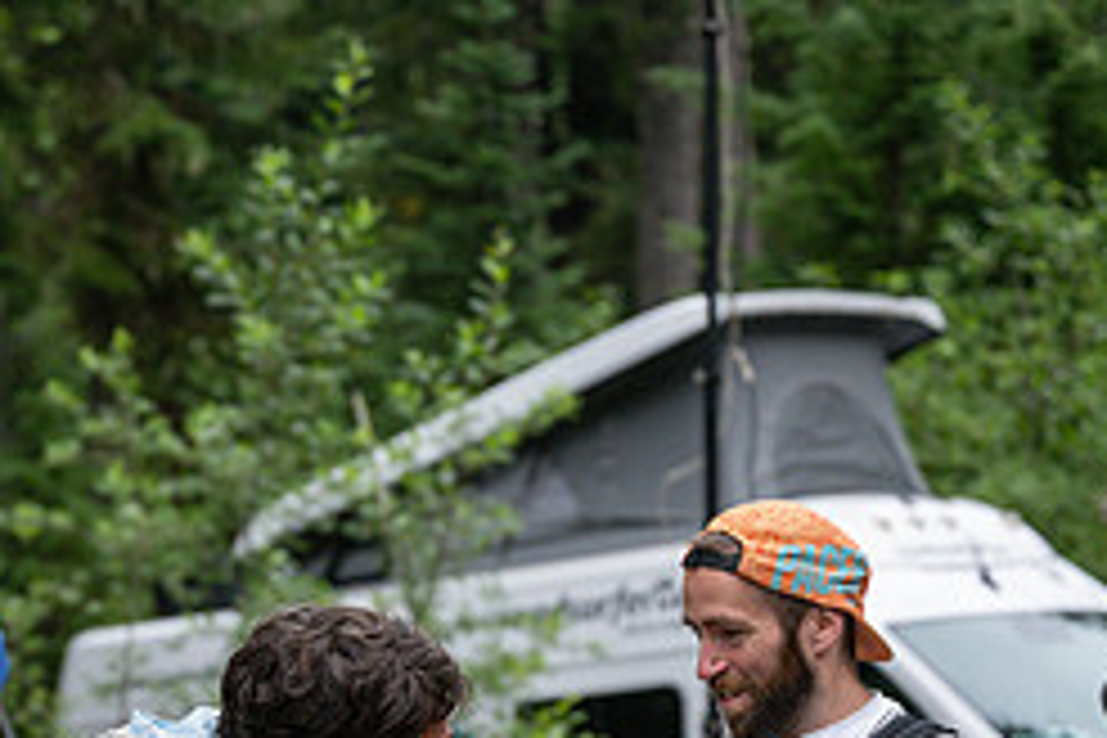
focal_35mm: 165
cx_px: 274
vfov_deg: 8.3
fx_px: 5073
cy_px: 799
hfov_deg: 12.4
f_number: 3.2
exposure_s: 1/1600
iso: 1250
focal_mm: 70
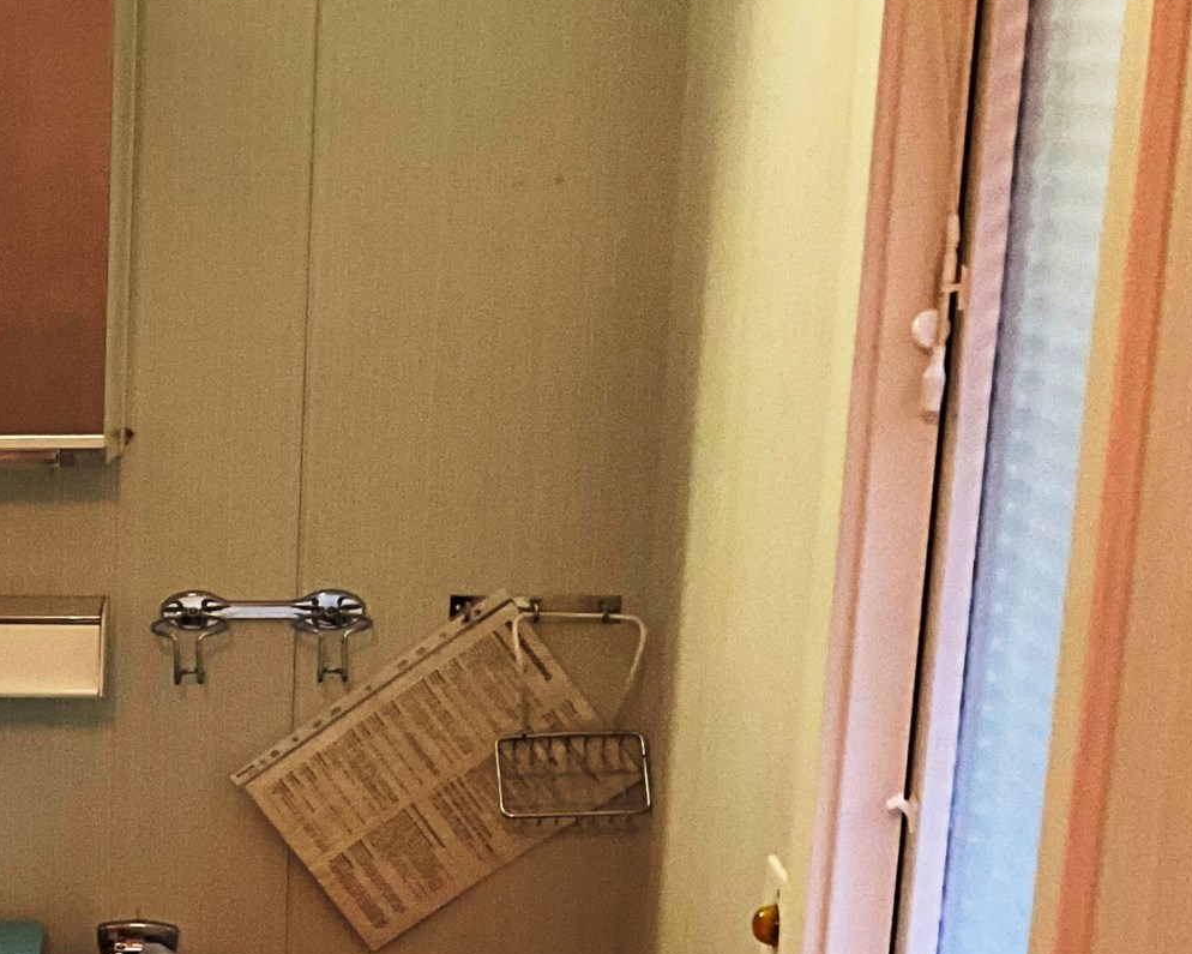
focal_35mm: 82
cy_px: 856
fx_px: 2893
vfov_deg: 18.4
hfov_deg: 20.8
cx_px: -445
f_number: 1.8
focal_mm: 3
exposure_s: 1/50
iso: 200
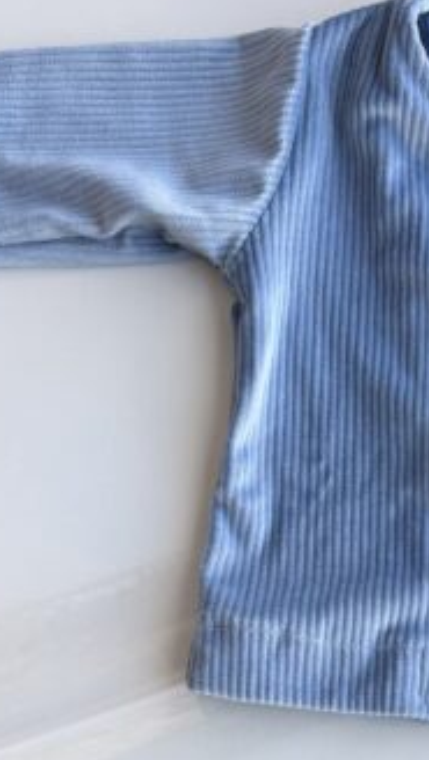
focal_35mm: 69
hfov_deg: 16.8
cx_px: 515
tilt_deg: -85.4
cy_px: 880
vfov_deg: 27.4
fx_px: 1393
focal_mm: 5.96
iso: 40
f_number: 1.6
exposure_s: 1/121
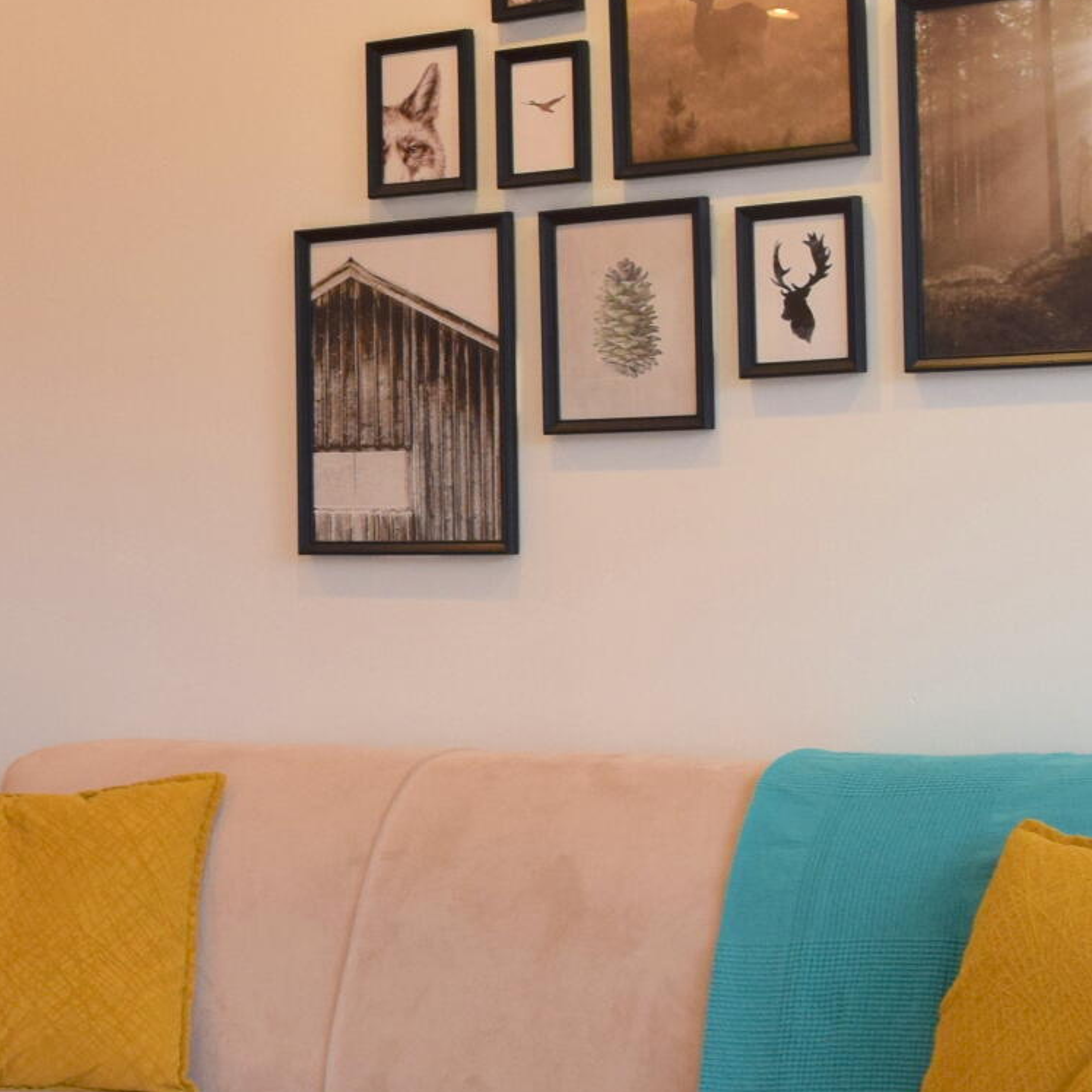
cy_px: 505
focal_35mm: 92
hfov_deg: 17.2
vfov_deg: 18.9
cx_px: -501
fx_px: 3284
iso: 400
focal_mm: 18
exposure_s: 1/125
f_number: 5.6
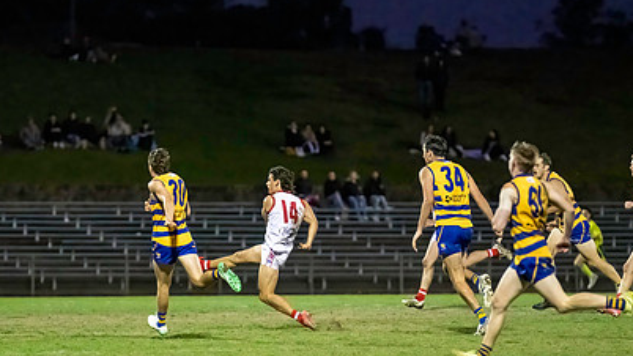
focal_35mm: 306
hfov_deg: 7.1
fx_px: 5135
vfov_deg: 4.0
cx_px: 284
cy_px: 258
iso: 10000
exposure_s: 1/1600
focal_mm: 195
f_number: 2.8
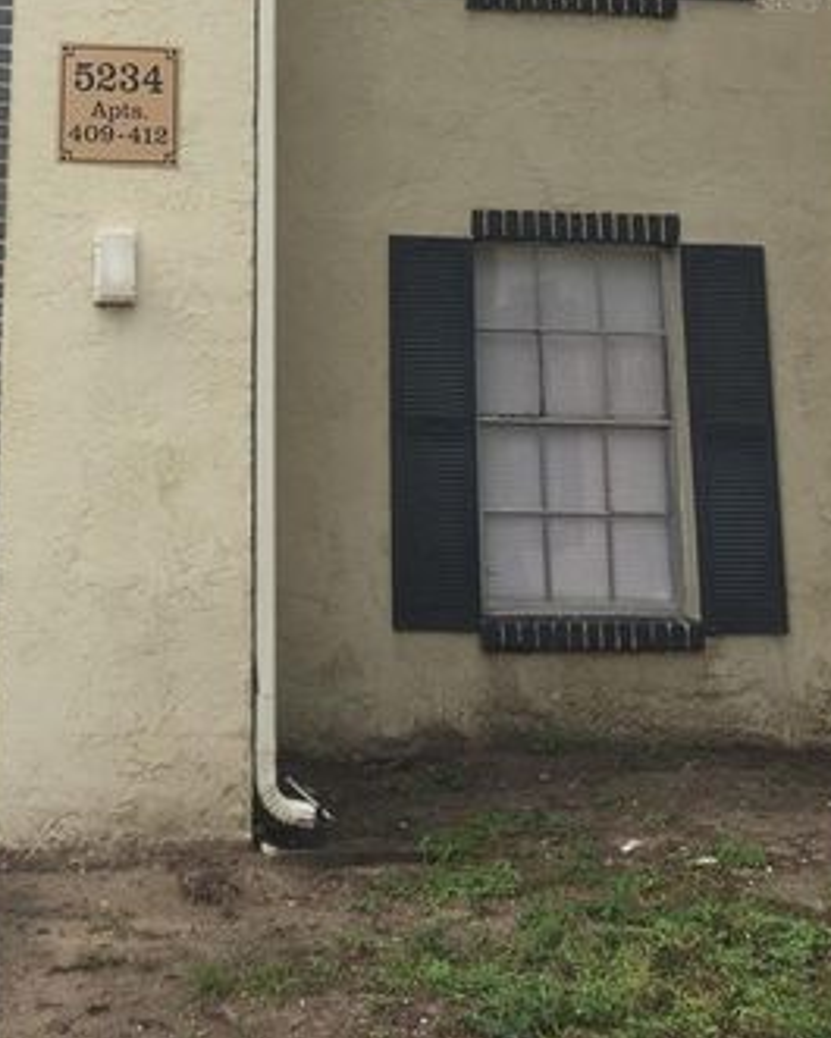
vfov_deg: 30.7
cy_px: 2
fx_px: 1752
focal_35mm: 57
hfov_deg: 25.9
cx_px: 94
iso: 32
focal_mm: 4.15
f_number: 2.2
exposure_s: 1/1130
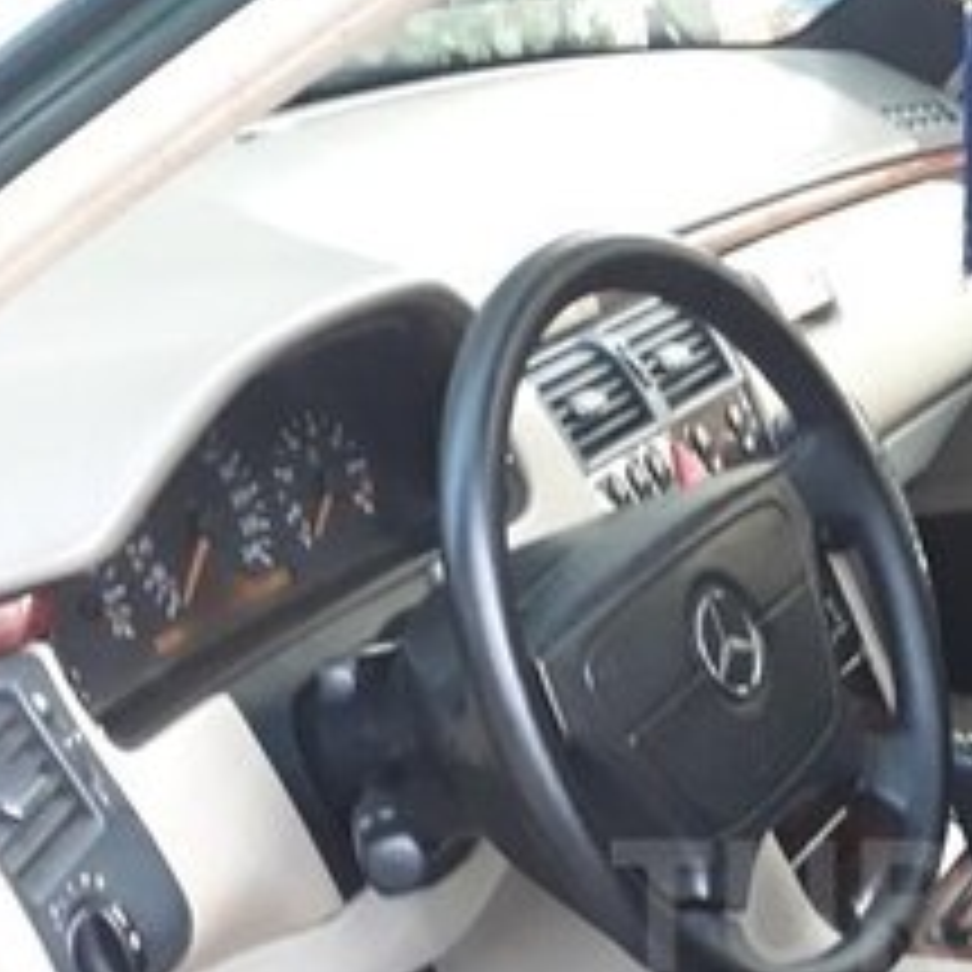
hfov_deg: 22.3
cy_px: 907
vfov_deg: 23.0
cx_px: 1071
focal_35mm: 73
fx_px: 2319
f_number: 1.9
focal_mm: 3.6
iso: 200
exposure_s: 1/25
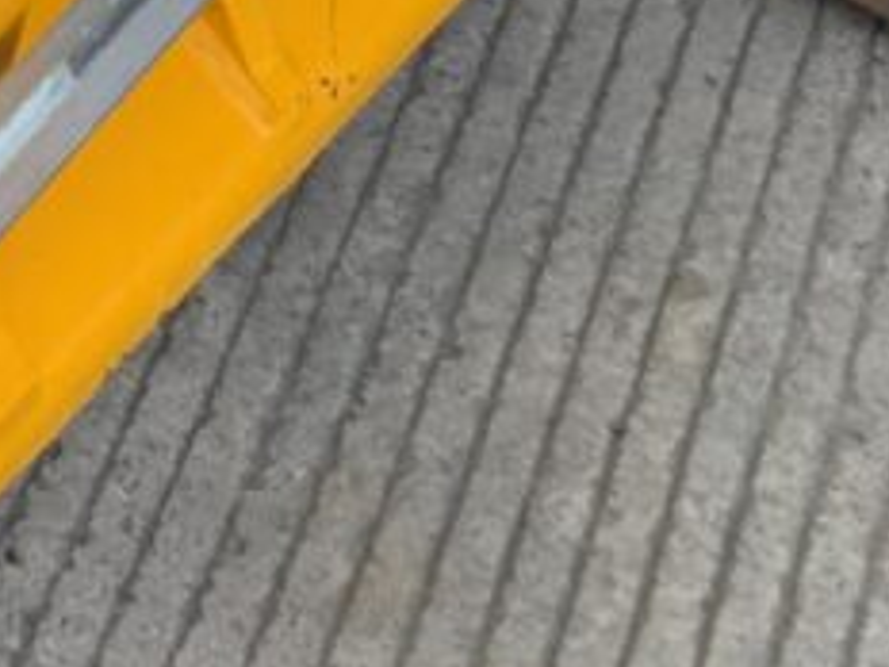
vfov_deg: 11.0
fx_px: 3287
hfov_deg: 13.6
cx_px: -766
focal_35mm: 128
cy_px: -460
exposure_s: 1/201
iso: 16
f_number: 1.8
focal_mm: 3
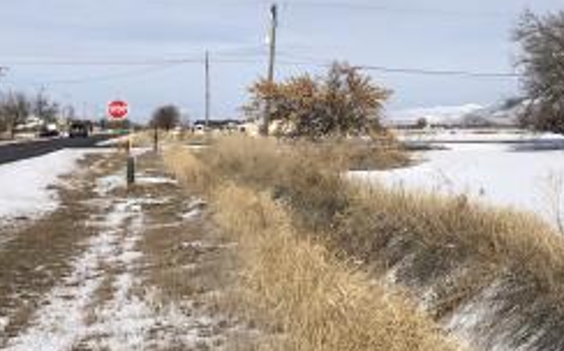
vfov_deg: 16.3
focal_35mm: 78
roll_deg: -1.0
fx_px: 1198
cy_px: -9
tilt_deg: +6.3
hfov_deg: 24.8
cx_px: 608
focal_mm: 3.99
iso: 20
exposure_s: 1/6024
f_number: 1.8
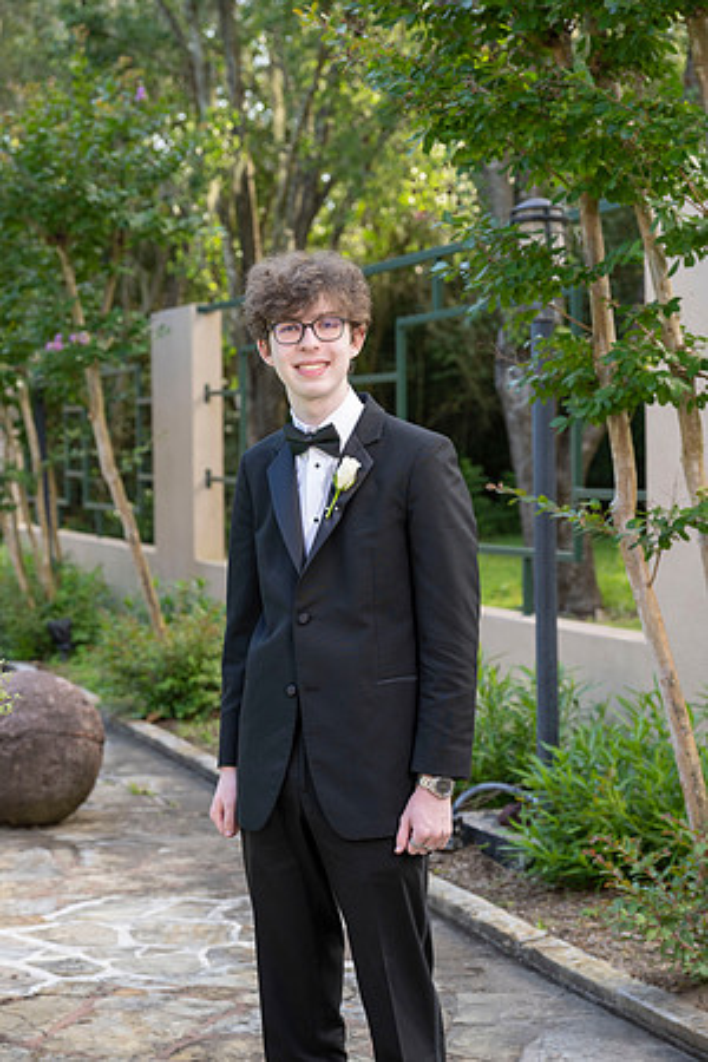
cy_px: 531
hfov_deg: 18.9
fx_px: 2124
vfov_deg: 28.1
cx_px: 354
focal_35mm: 72
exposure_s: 1/200
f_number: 5
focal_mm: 72
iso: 500
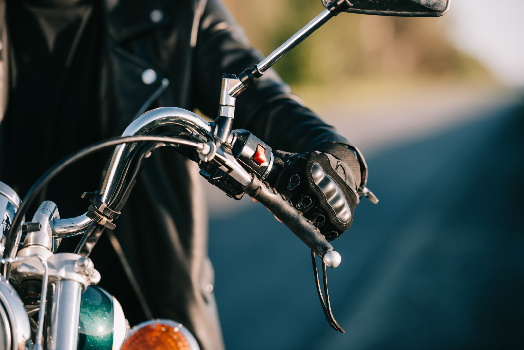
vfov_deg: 10.2
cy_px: 175
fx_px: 1966
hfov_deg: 15.2
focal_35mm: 135
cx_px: 262
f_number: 3.2
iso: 160
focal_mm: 135
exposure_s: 1/320
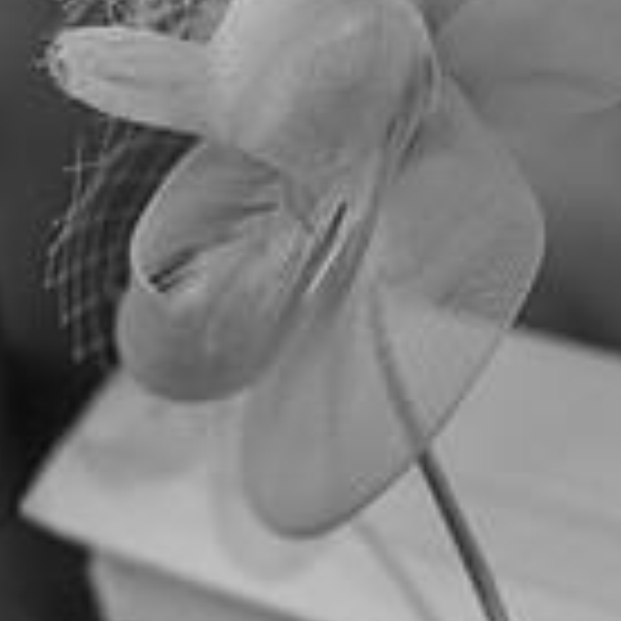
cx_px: 376
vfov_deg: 17.9
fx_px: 1969
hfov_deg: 17.9
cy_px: 333
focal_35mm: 97
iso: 250
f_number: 2.2
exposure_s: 1/200
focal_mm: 35
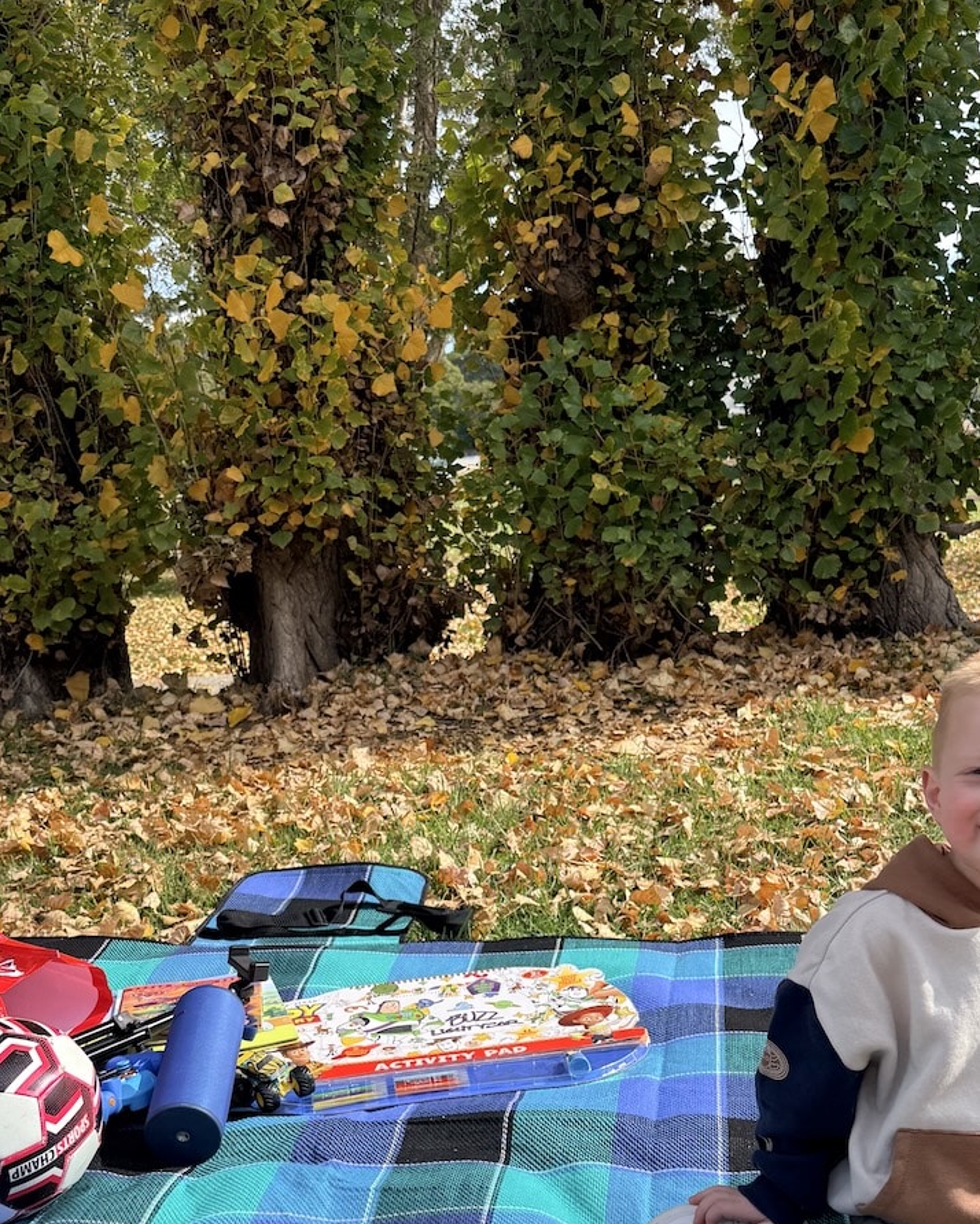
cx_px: 471
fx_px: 1522
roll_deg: +5.8
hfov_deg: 35.7
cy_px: 755
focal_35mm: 42
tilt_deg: -10.6
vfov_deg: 43.5
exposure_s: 1/1901
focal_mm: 6.76
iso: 80
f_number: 1.78
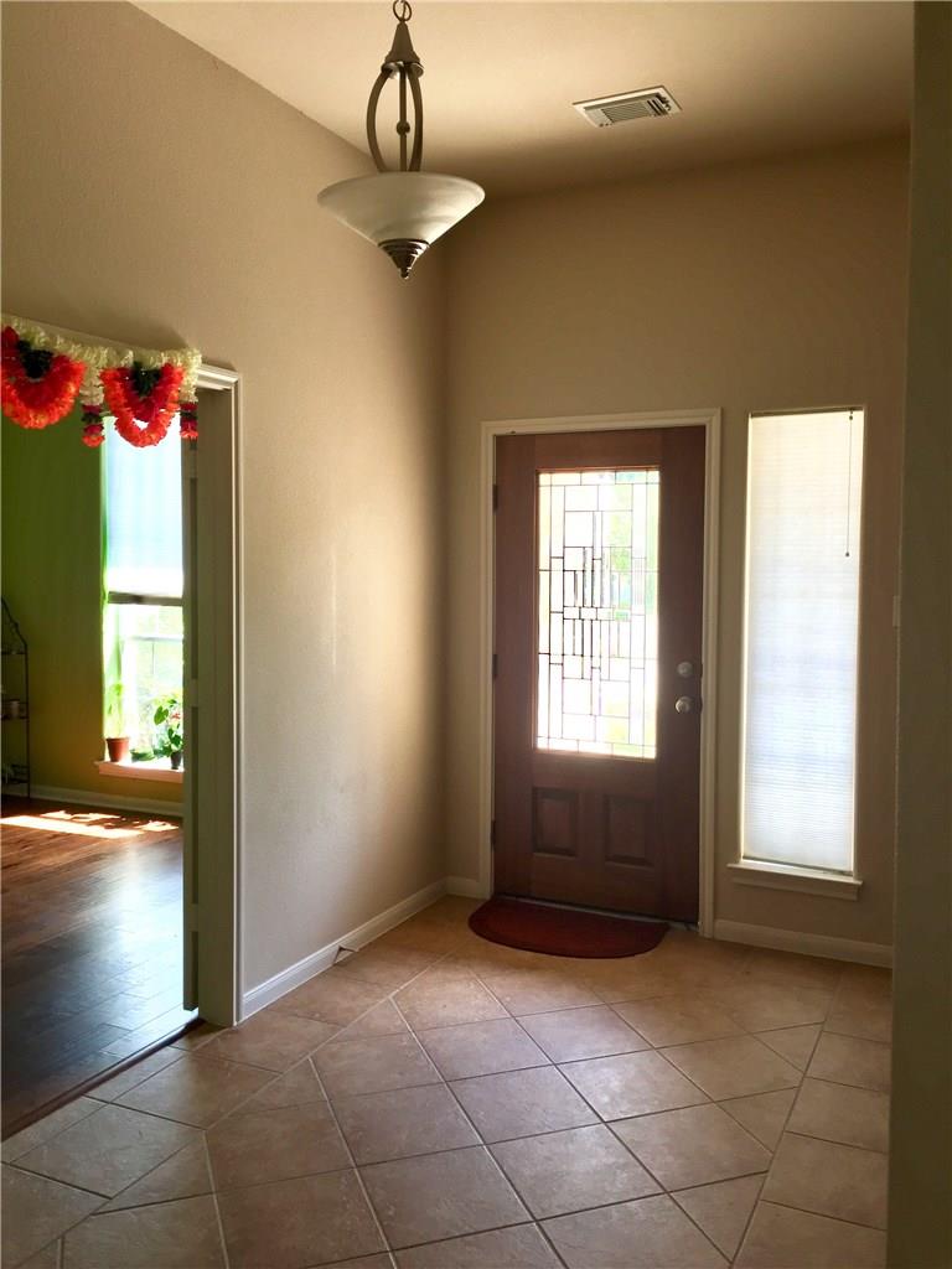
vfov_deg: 61.7
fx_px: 1063
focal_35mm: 29
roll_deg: +0.1
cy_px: 634
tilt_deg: -2.4
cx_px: 476
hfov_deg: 48.2
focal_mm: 4.15
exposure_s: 1/60
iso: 32
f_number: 2.2
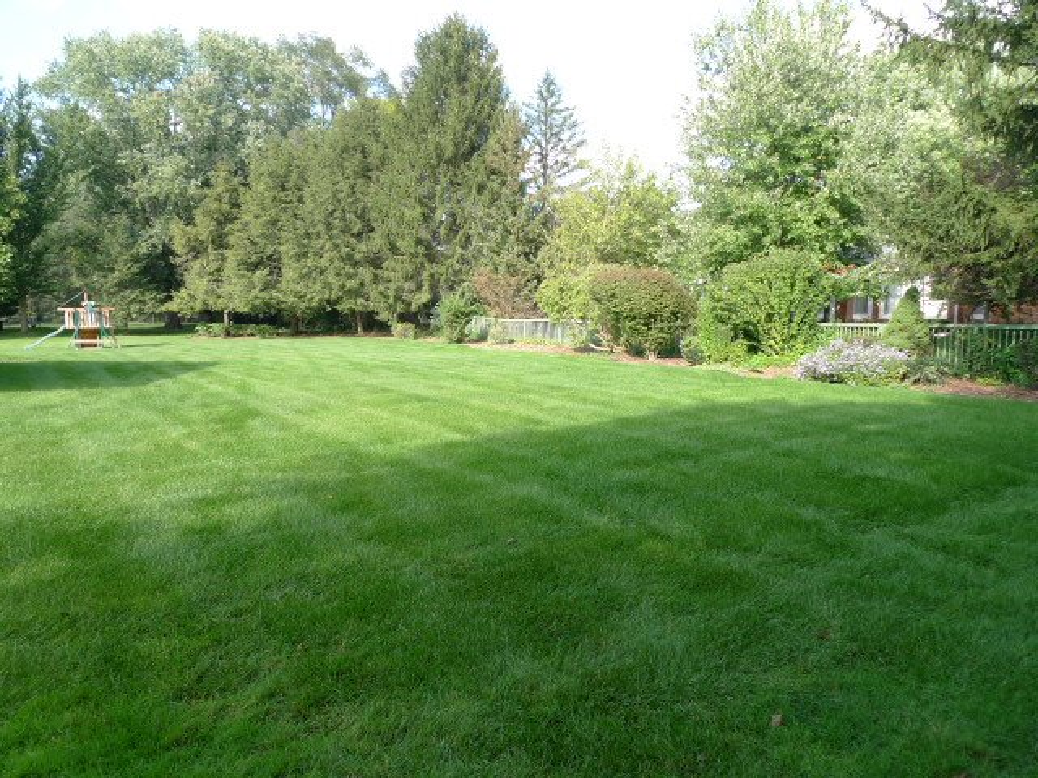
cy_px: 389
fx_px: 720
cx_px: 519
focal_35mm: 24
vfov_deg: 56.8
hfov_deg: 71.6
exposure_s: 1/200
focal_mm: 5.1
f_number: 2.8
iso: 80
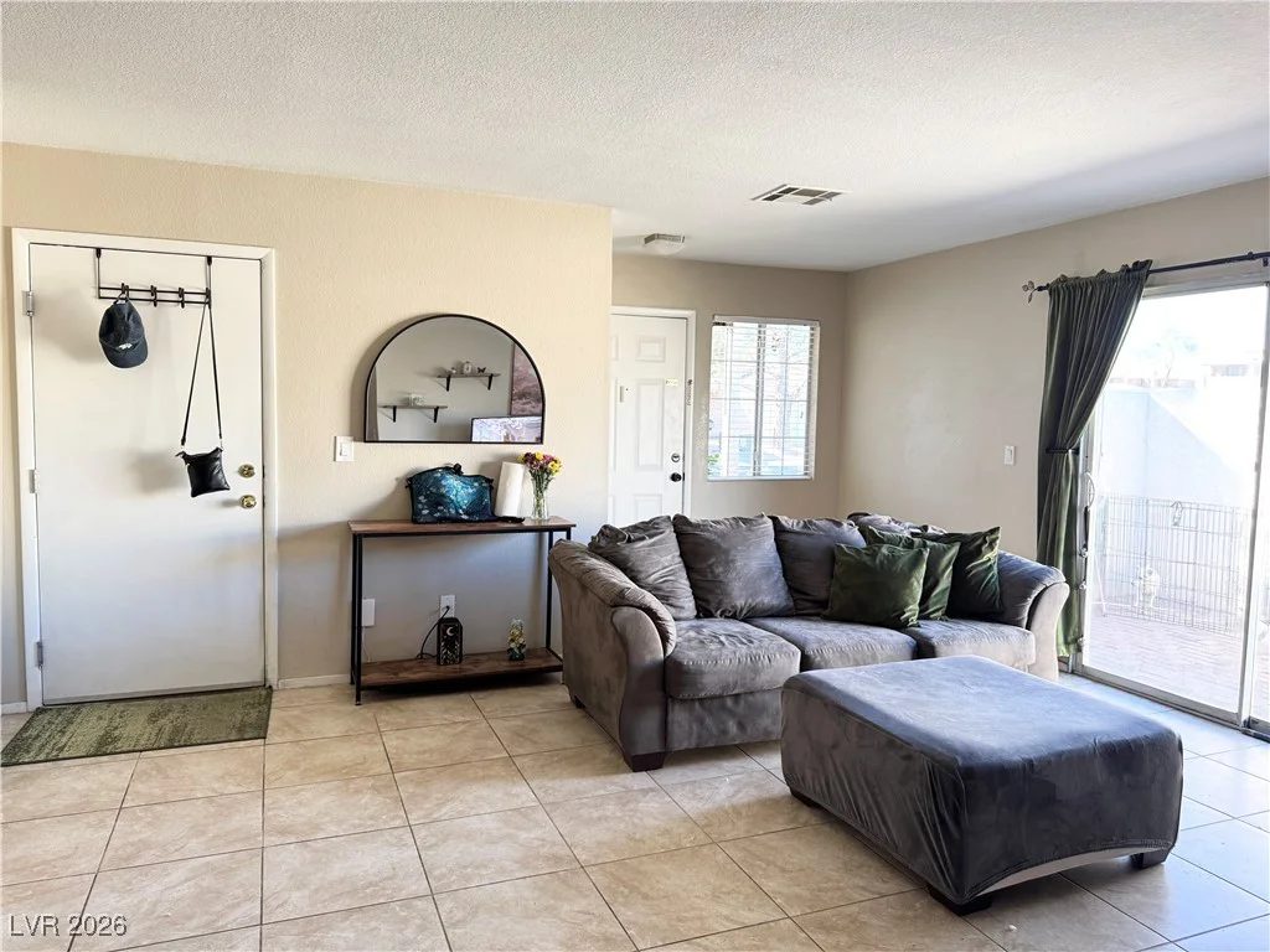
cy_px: 476
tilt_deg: -4.9
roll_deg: -1.4
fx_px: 881
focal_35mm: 24
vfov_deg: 56.8
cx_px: 635
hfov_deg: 71.6
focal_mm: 6.76
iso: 200
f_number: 1.78
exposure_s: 1/120
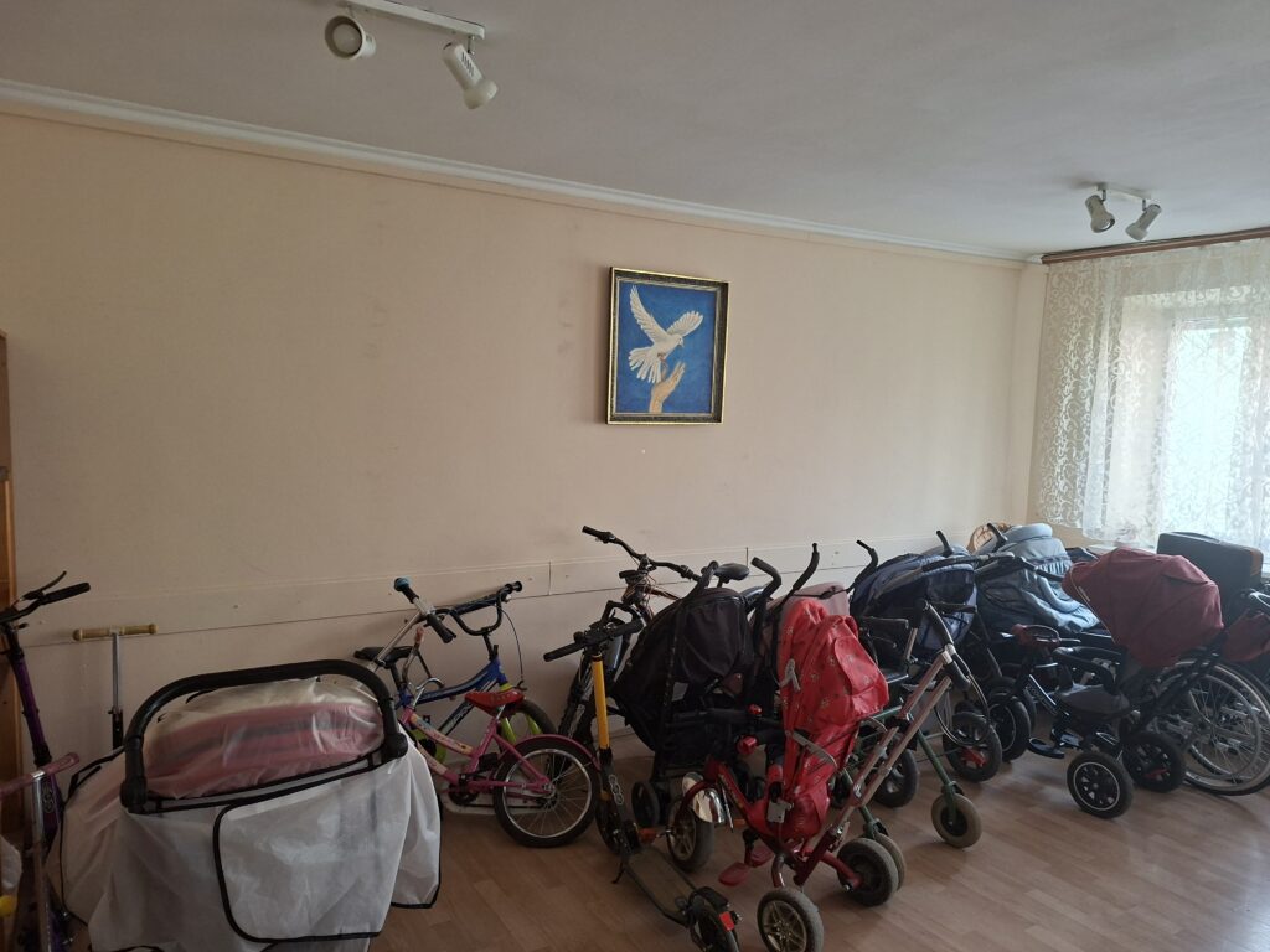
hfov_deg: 73.9
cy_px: 476
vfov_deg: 58.9
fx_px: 844
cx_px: 635
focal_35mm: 23
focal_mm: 5.54
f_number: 1.8
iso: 200
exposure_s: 1/100
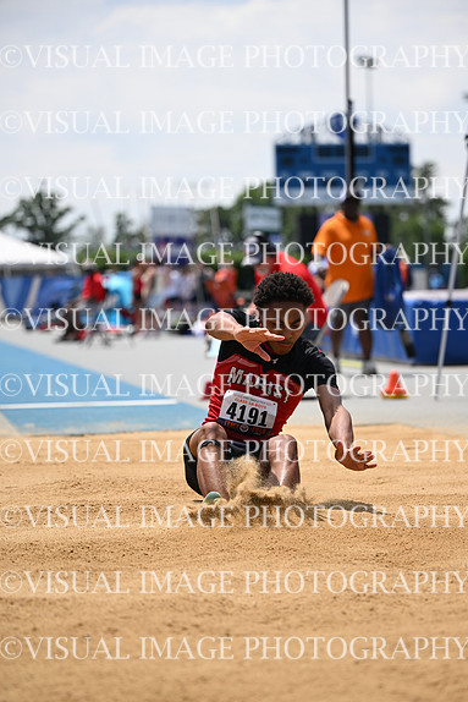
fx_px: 1851
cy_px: 352
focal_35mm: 95
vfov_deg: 21.5
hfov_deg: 14.4
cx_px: 235
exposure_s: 1/5000
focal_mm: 94
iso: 250
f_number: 2.8
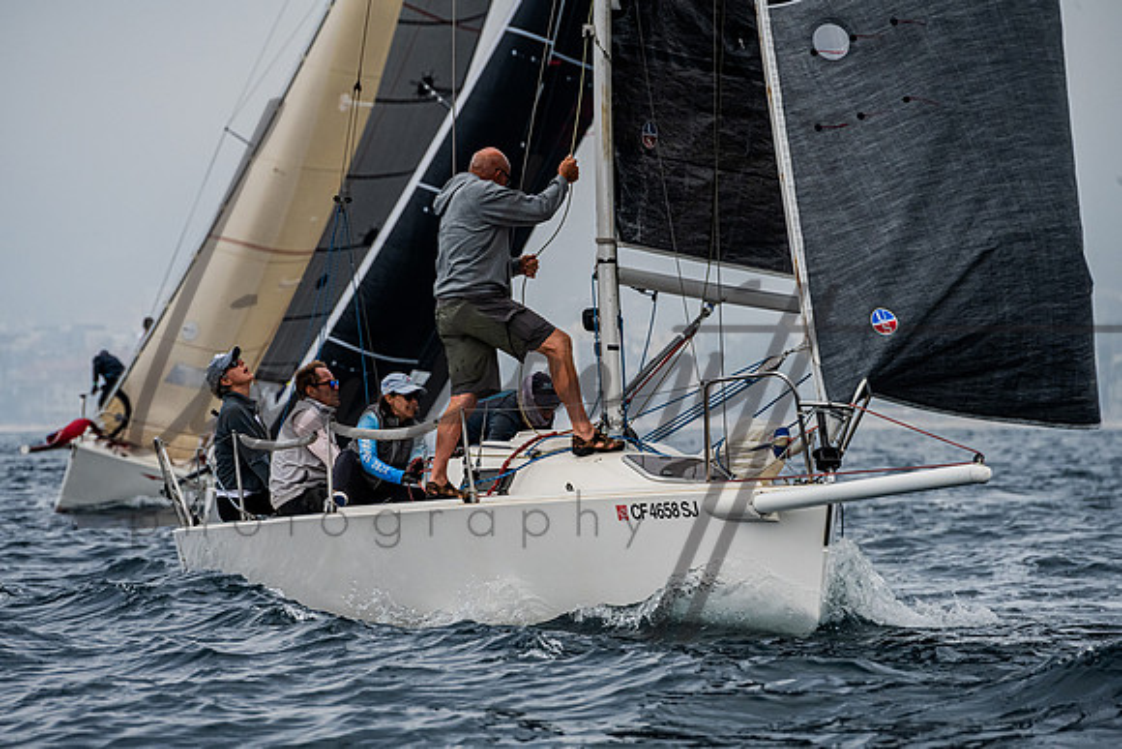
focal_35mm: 322
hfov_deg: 6.4
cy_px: 389
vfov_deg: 4.3
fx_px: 10023
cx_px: 530
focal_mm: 300
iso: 1250
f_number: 10
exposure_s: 1/4000
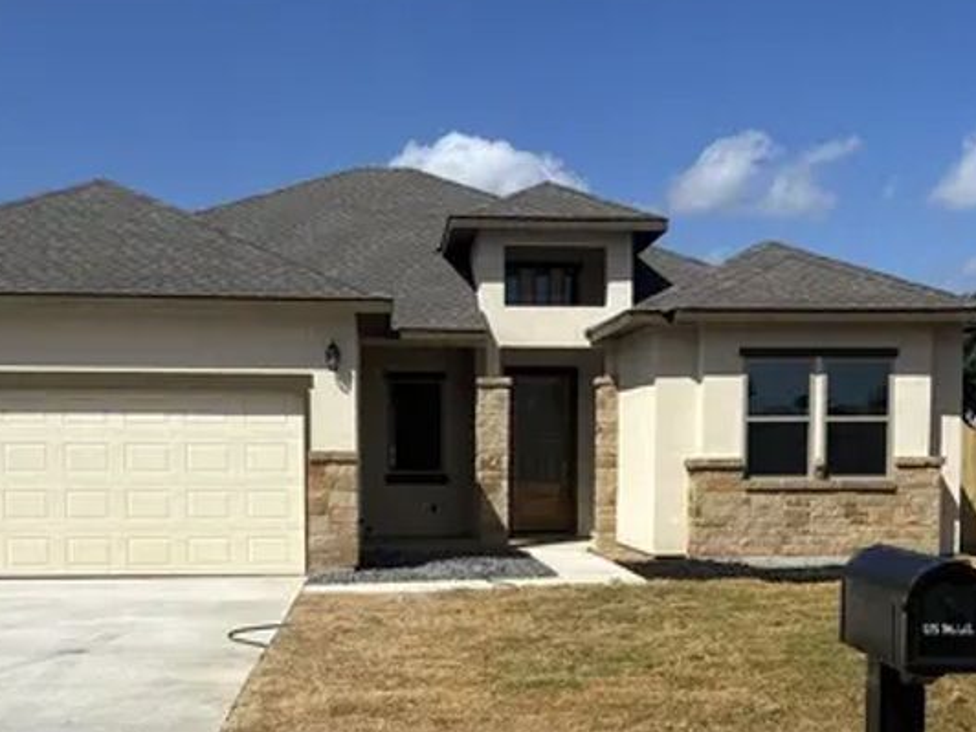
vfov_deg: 28.6
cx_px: 516
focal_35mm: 50
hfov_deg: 38.2
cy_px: 561
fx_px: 1410
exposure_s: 1/6329
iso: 50
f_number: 1.6
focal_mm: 5.96
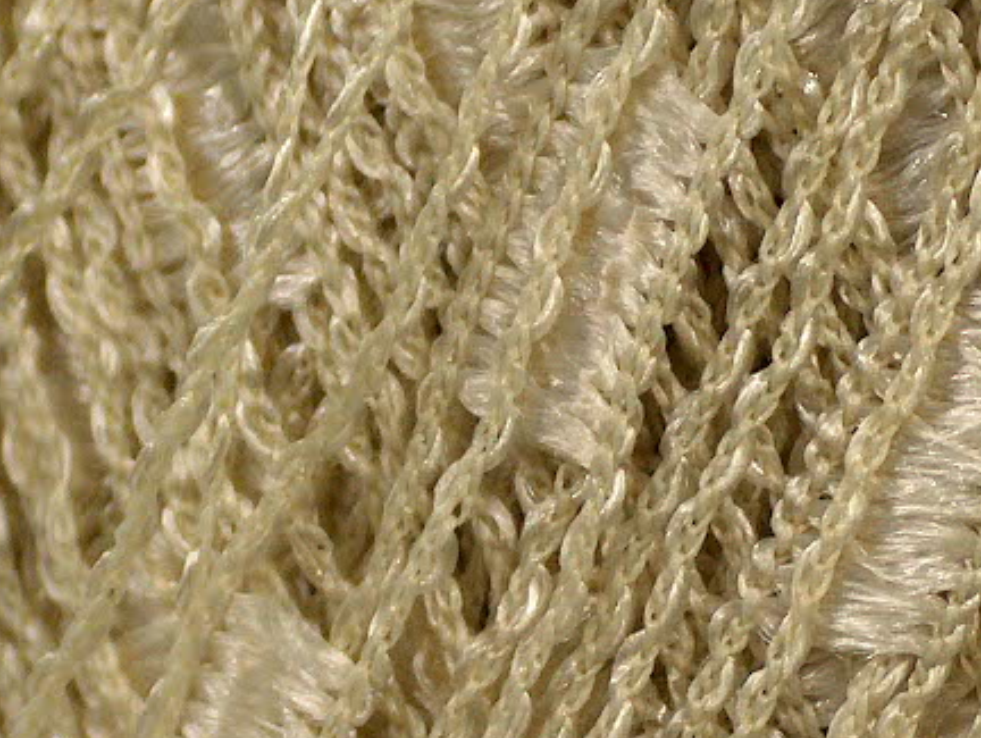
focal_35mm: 348
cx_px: 1290
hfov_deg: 5.7
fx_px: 9873
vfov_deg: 4.3
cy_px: 697
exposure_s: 1/16.6
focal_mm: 23.76
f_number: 3
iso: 200
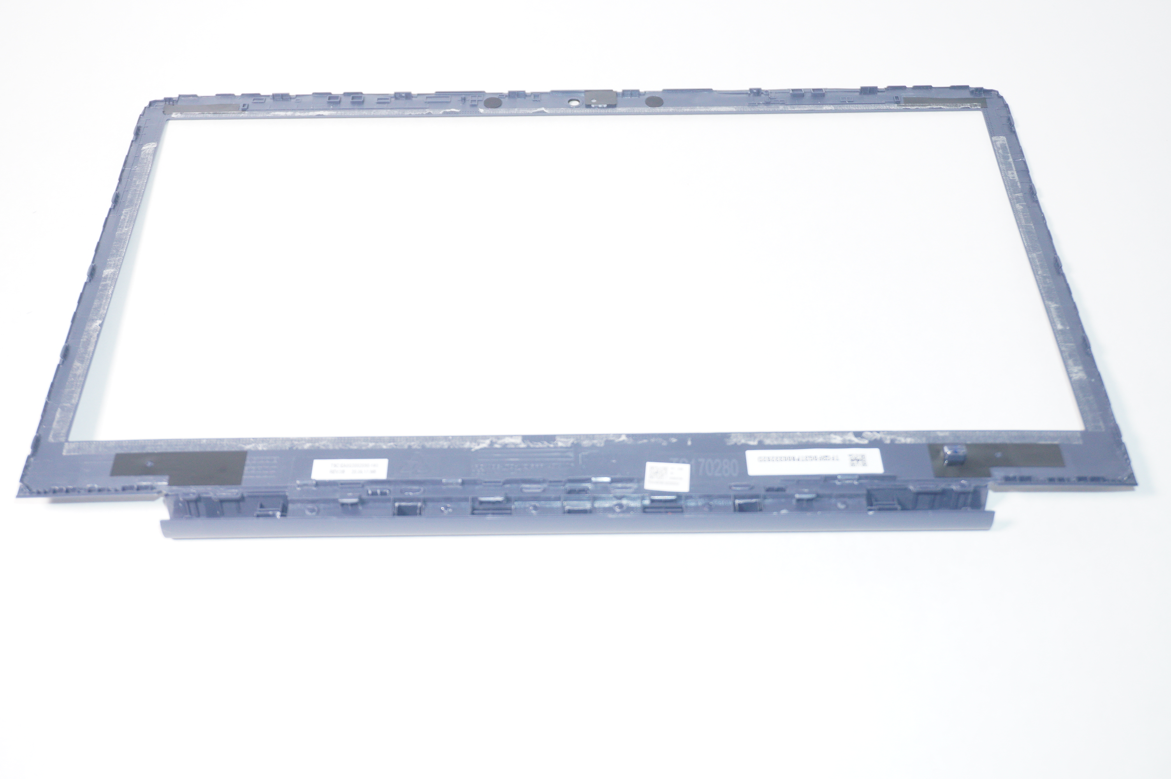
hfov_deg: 40.0
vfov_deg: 27.2
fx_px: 1609
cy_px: 390
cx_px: 586
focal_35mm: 50
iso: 640
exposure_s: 1/125
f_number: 5
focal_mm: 33
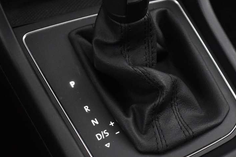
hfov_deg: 27.0
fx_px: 492
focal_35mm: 75
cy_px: 11
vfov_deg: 17.9
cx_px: 126
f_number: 3.8
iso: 3200
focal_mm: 22
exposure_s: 1/30
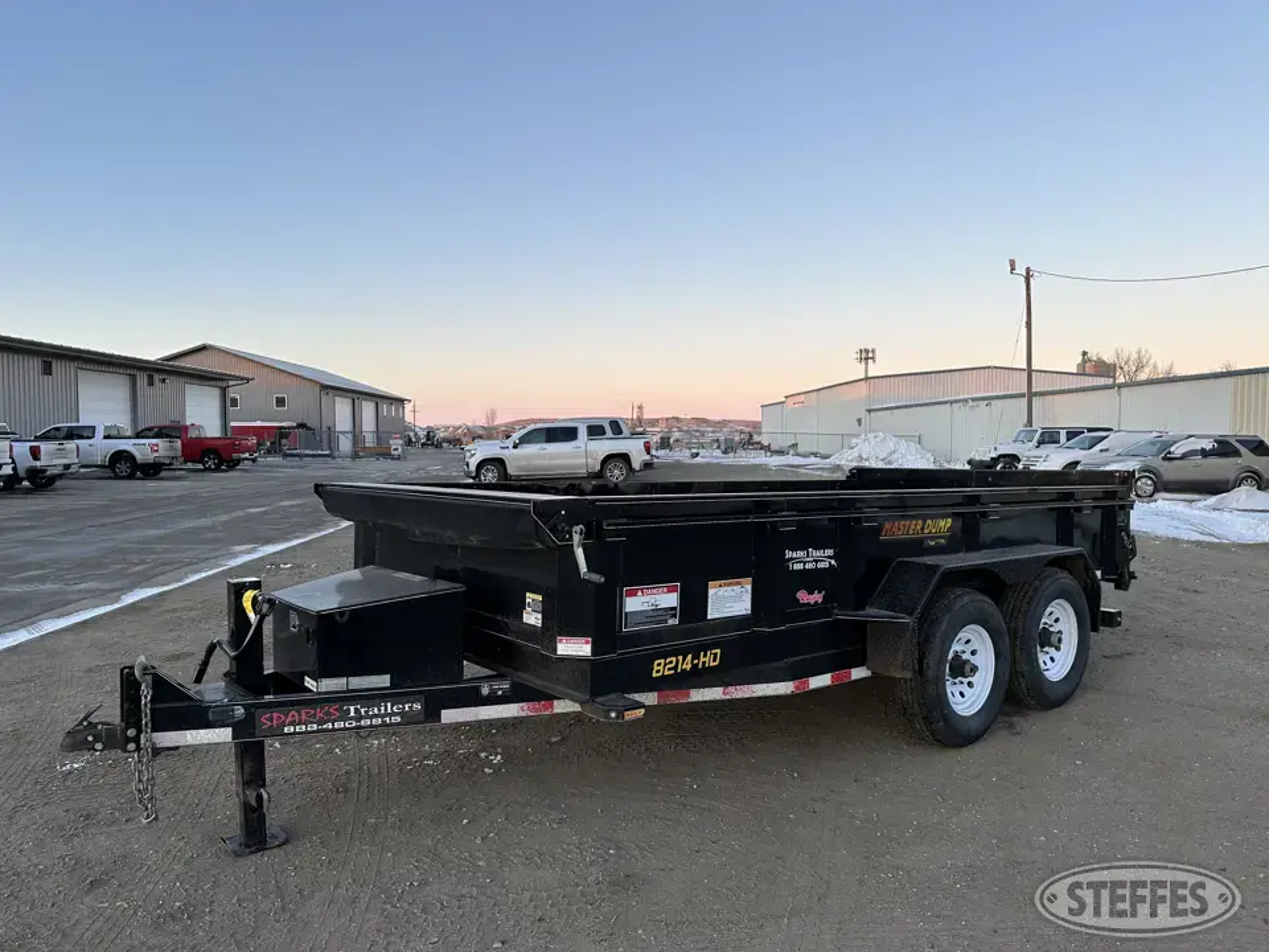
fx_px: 880
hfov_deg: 71.6
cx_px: 634
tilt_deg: -2.4
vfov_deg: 56.8
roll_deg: +0.4
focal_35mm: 24
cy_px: 476
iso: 80
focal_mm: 6.86
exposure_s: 1/456
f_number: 1.78
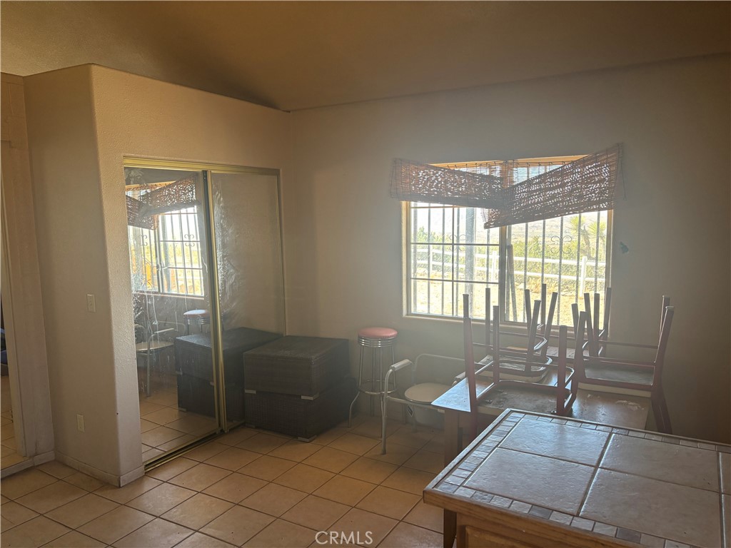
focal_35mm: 26
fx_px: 549
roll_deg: +1.3
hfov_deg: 67.3
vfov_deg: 53.1
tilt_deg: -7.1
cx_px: 366
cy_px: 274
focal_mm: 5.96
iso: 100
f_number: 1.6
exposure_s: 1/121
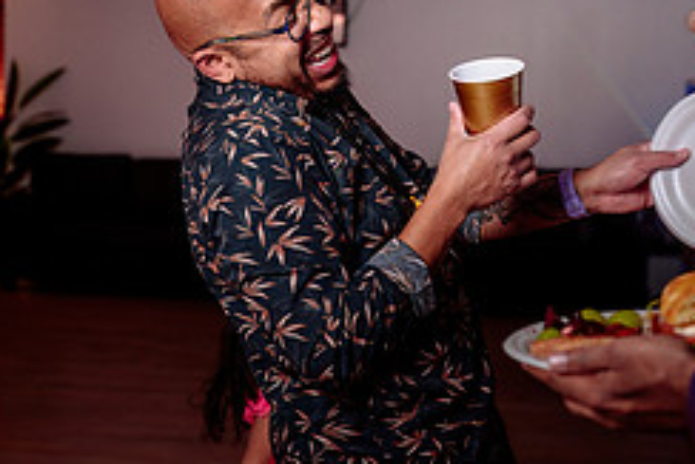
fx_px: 1623
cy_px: 172
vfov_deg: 16.3
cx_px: 197
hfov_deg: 24.0
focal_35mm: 84
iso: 500
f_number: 2.8
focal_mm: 35
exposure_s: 1/100
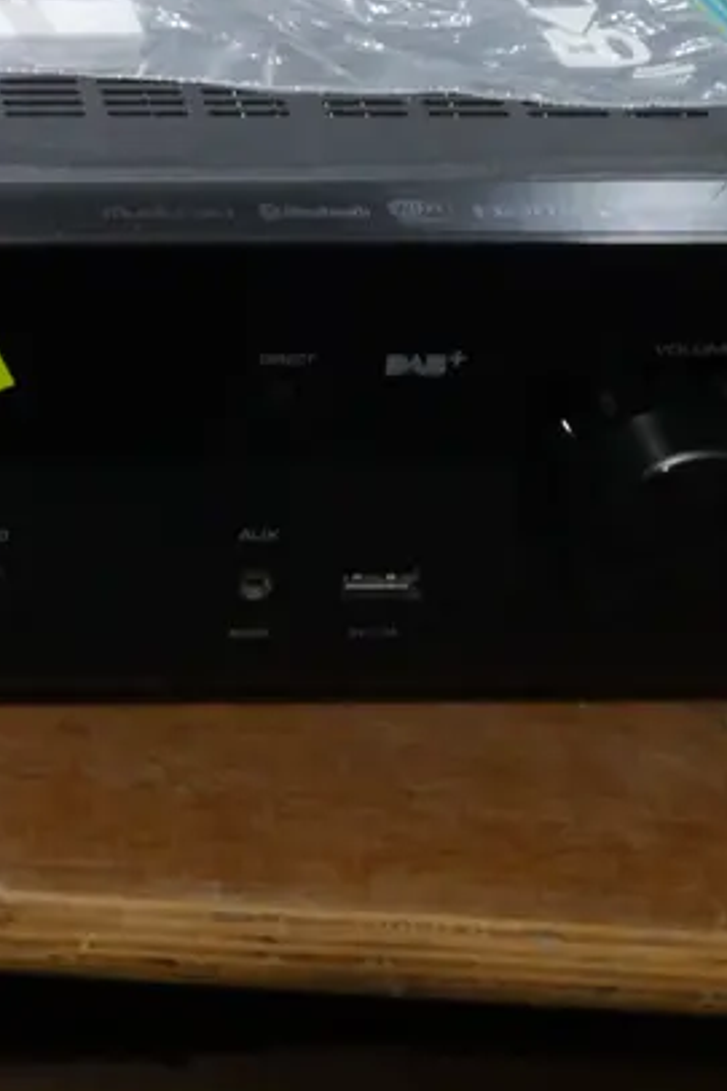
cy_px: 290
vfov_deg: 18.5
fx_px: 3335
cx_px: -397
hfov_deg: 11.8
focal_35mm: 110
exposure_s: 1/60
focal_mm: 21
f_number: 9
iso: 1600
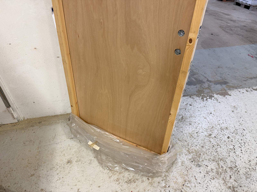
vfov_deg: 56.8
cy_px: 96
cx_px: 128
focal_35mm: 24
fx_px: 178
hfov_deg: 71.6
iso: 125
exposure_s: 1/50
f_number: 1.78
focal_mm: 6.76
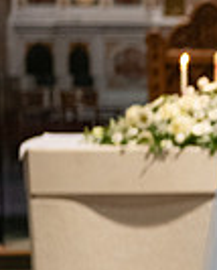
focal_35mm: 253
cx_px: 572
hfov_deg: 5.8
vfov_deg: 7.6
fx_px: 2024
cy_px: 224
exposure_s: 1/160
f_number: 3.5
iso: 1250
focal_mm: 62
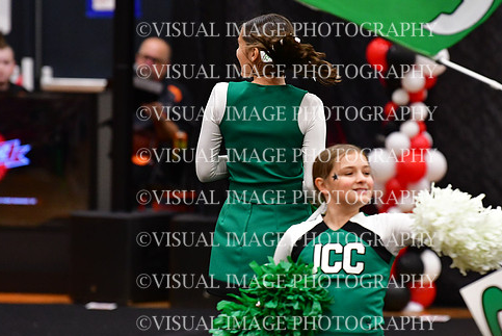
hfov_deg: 5.7
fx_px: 5024
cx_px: 287
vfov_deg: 3.8
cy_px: 176
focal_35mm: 360
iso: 4000
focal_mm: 200
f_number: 3.5
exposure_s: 1/500
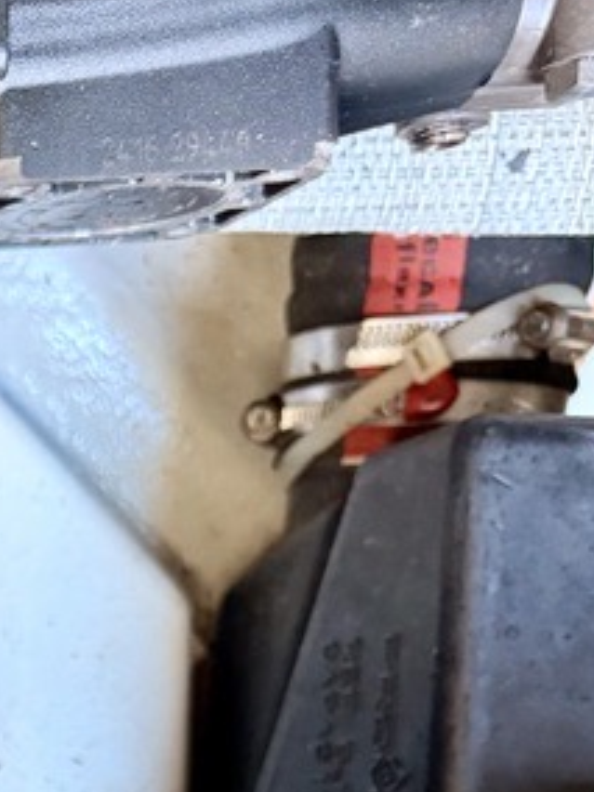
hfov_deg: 17.3
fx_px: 1739
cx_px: -328
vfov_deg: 21.2
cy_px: 1219
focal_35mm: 76
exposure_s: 1/60
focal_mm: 6.76
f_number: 1.78
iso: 640
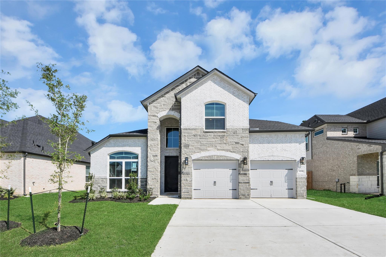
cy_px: 128
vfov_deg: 85.4
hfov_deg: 108.3
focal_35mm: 13
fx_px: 139
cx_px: 193
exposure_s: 1/500
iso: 100
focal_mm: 9
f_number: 11
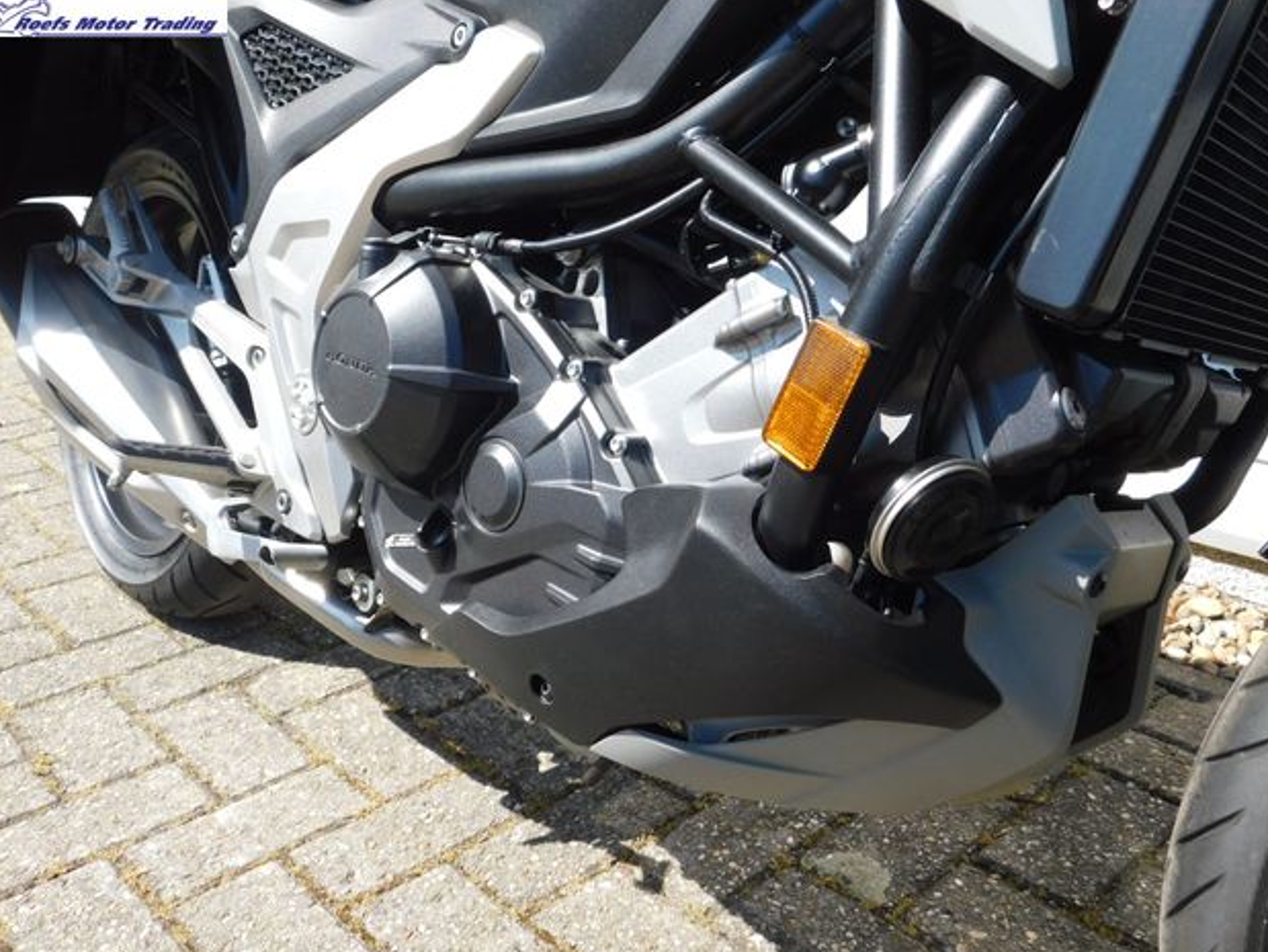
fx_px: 1136
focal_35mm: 31
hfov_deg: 58.3
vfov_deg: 45.5
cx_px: 621
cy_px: 483
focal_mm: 5.3
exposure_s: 1/500
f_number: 3.2
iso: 125
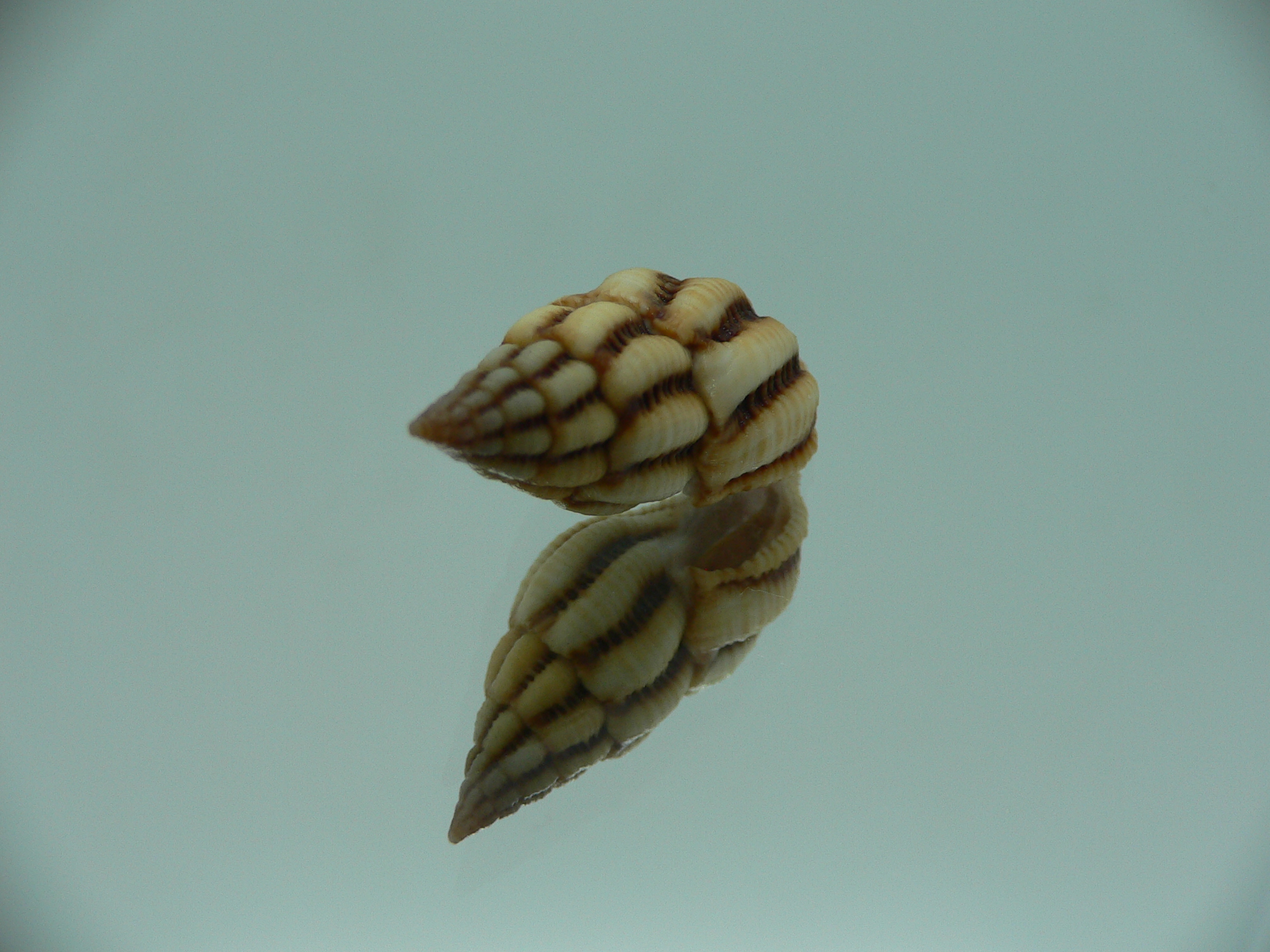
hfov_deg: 52.6
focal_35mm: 35
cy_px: 476
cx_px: 635
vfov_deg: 40.7
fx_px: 1284
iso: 80
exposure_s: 1/60
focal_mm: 4.6
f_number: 2.8
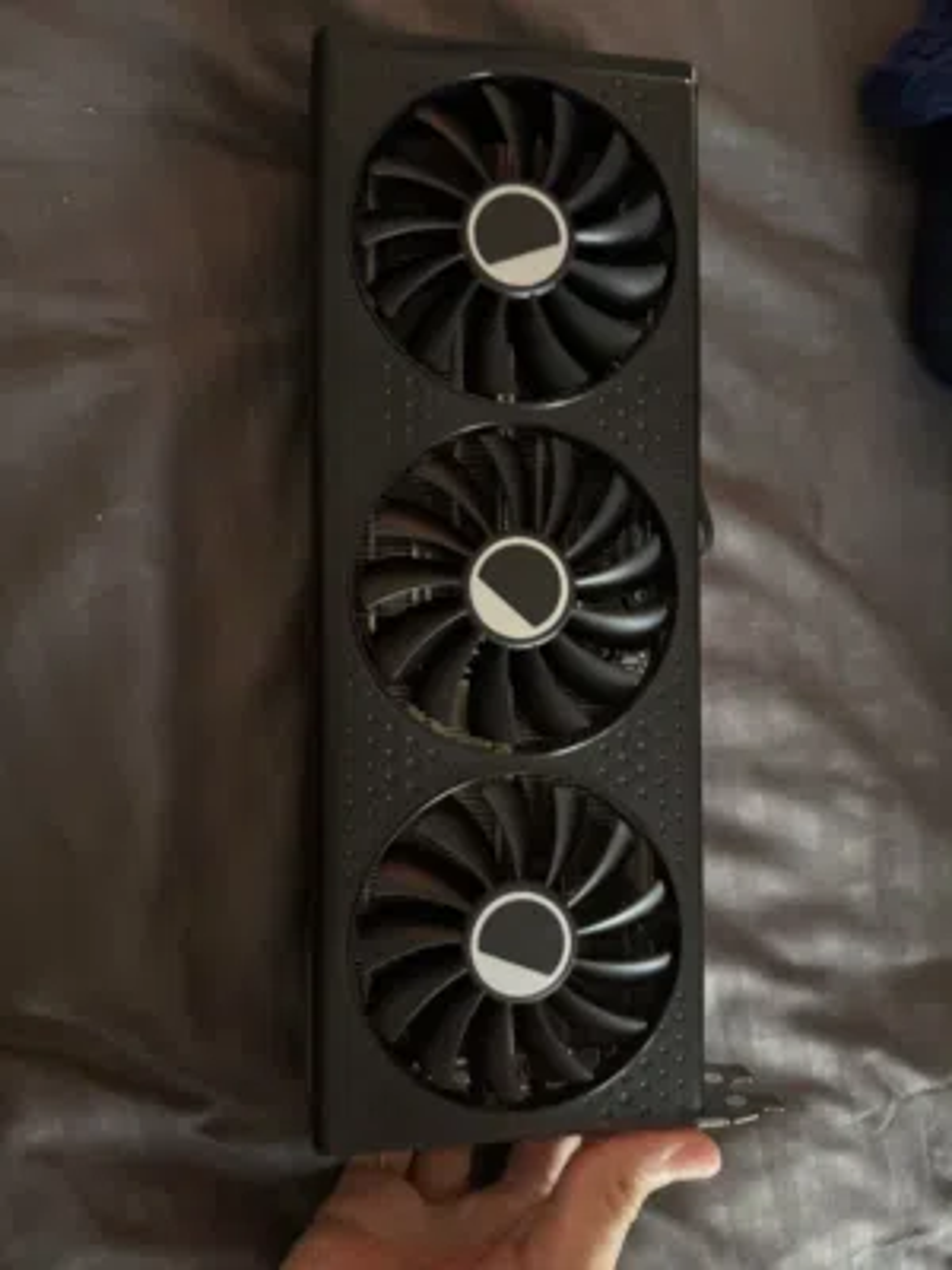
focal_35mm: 24
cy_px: 635
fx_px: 880
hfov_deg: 56.8
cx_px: 476
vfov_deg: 71.6
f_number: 1.78
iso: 1600
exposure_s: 1/22
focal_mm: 6.76
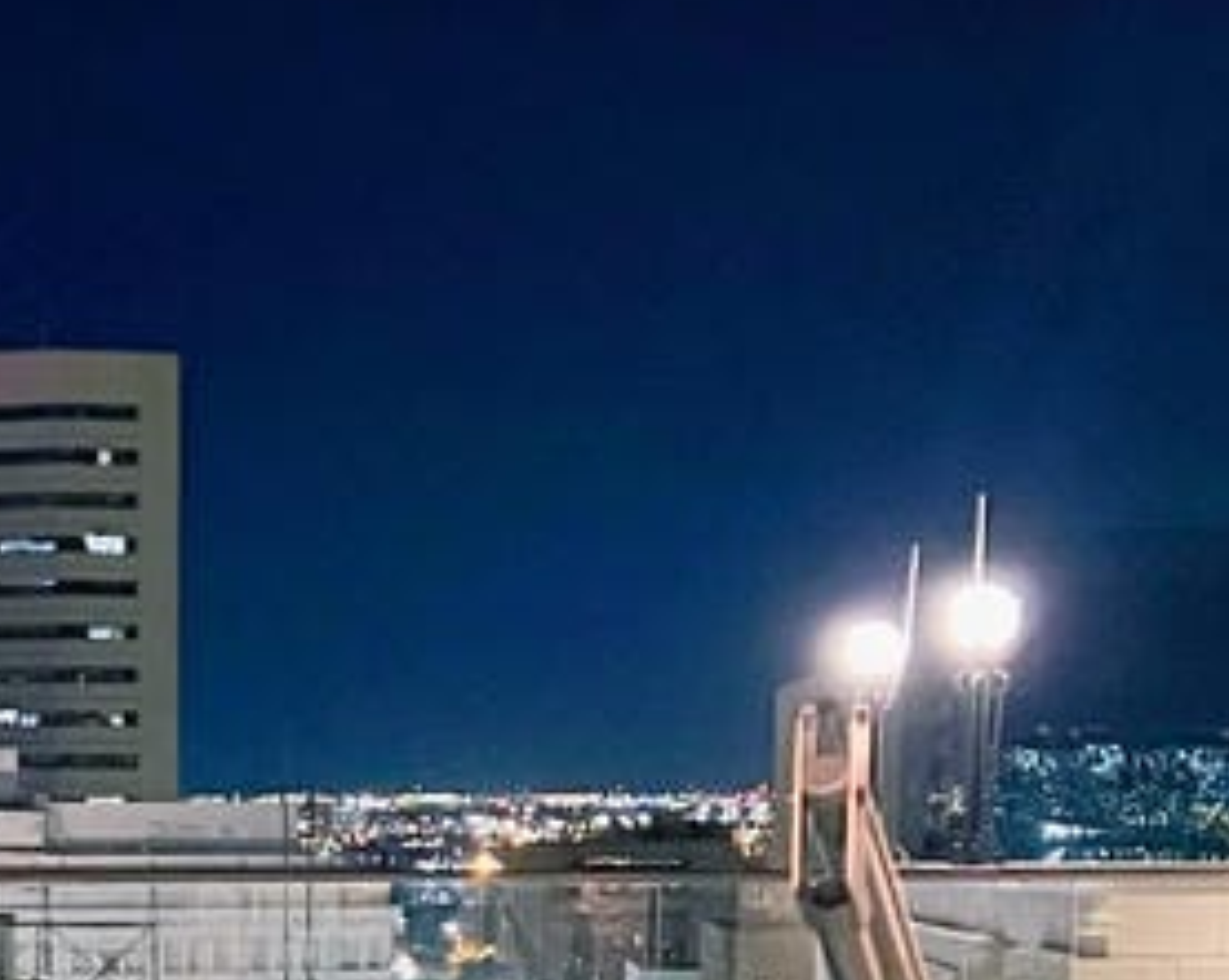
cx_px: 71
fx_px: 3997
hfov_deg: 17.2
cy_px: 1215
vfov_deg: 13.6
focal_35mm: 110
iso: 800
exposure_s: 1/30
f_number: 1.5
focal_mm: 5.7
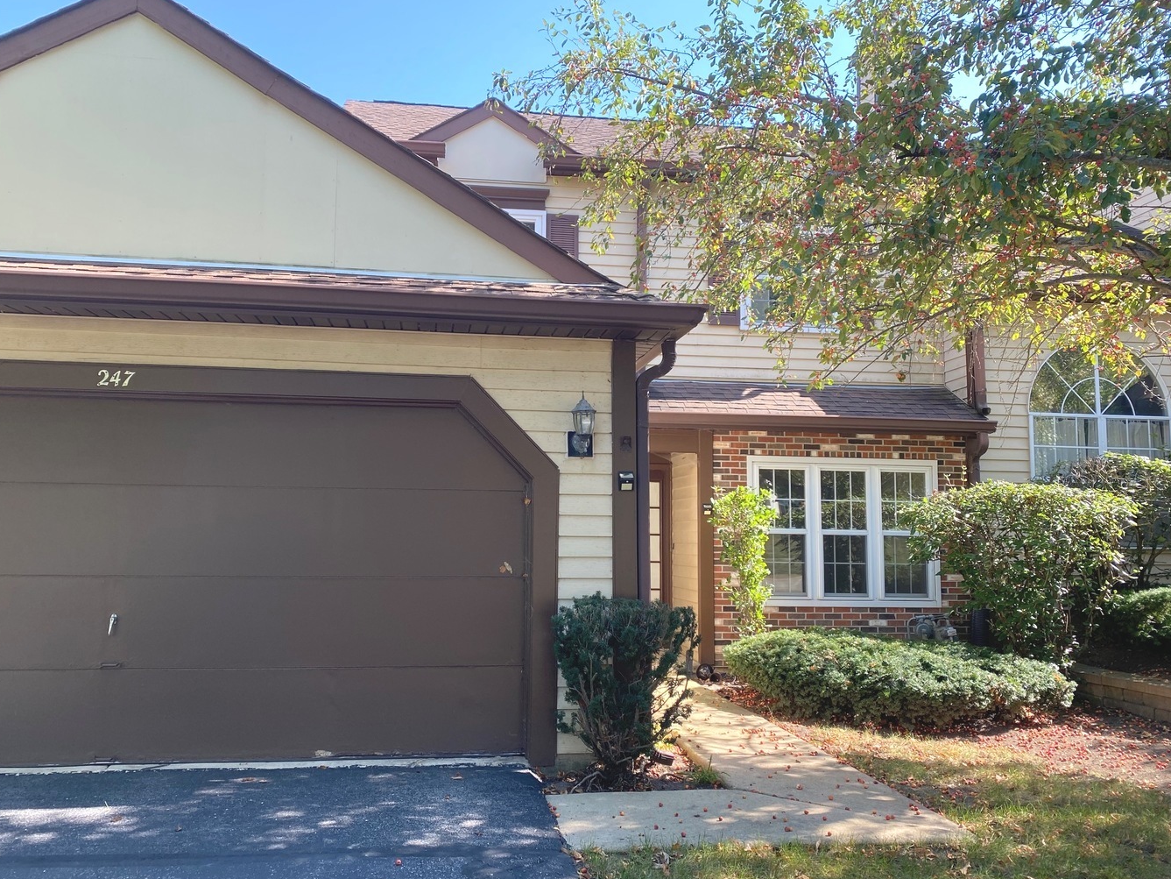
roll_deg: -0.9
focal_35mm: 28
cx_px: 547
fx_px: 947
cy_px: 450
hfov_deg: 63.4
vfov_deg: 49.7
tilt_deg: +6.2
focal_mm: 4.25
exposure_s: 1/262
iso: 32
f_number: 1.8
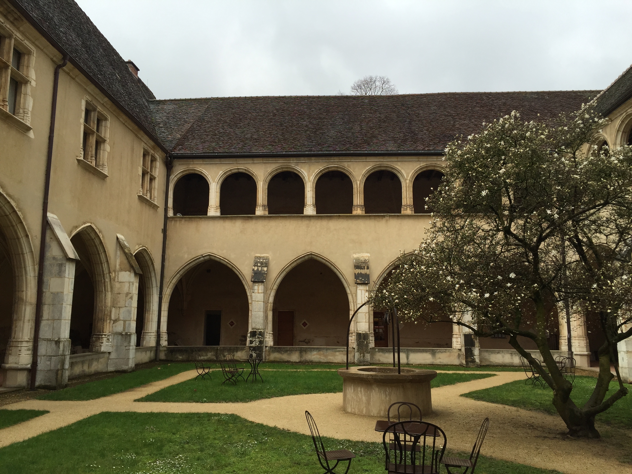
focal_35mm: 29
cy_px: 237
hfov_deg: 61.7
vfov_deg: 48.2
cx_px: 316
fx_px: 529
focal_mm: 4.15
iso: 32
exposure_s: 1/599
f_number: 2.2
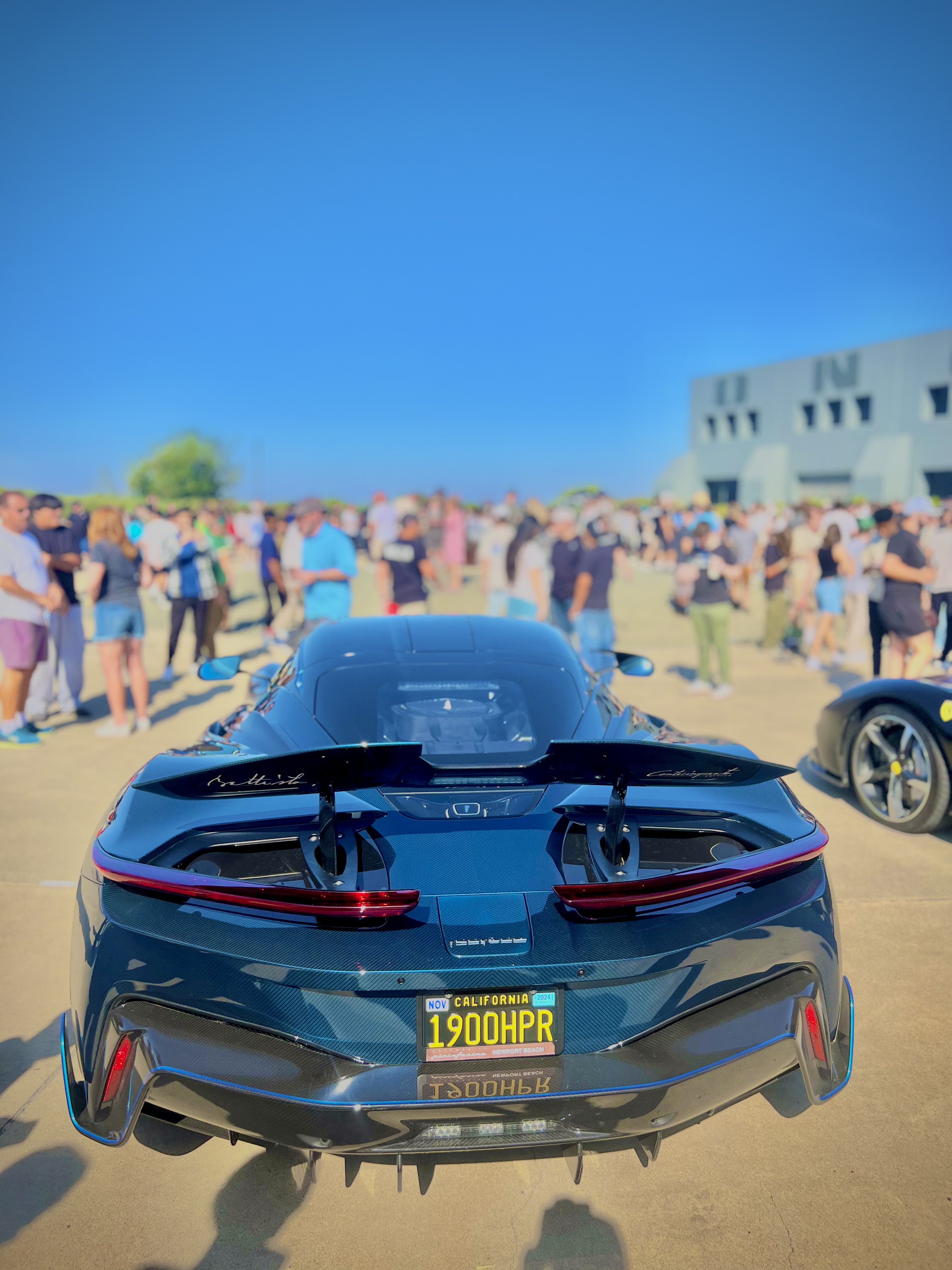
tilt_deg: -7.4
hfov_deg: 53.1
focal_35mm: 26
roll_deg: +2.2
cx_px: 476
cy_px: 635
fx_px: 953
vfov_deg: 67.3
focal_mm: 5.7
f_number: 1.5
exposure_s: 1/3831
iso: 50
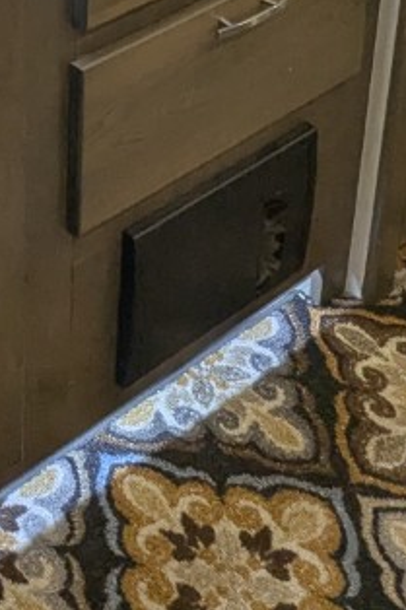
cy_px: -264
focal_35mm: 74
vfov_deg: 23.0
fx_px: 1253
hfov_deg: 17.3
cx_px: -114
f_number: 2.2
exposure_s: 1/91.7
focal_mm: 2.35
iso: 108
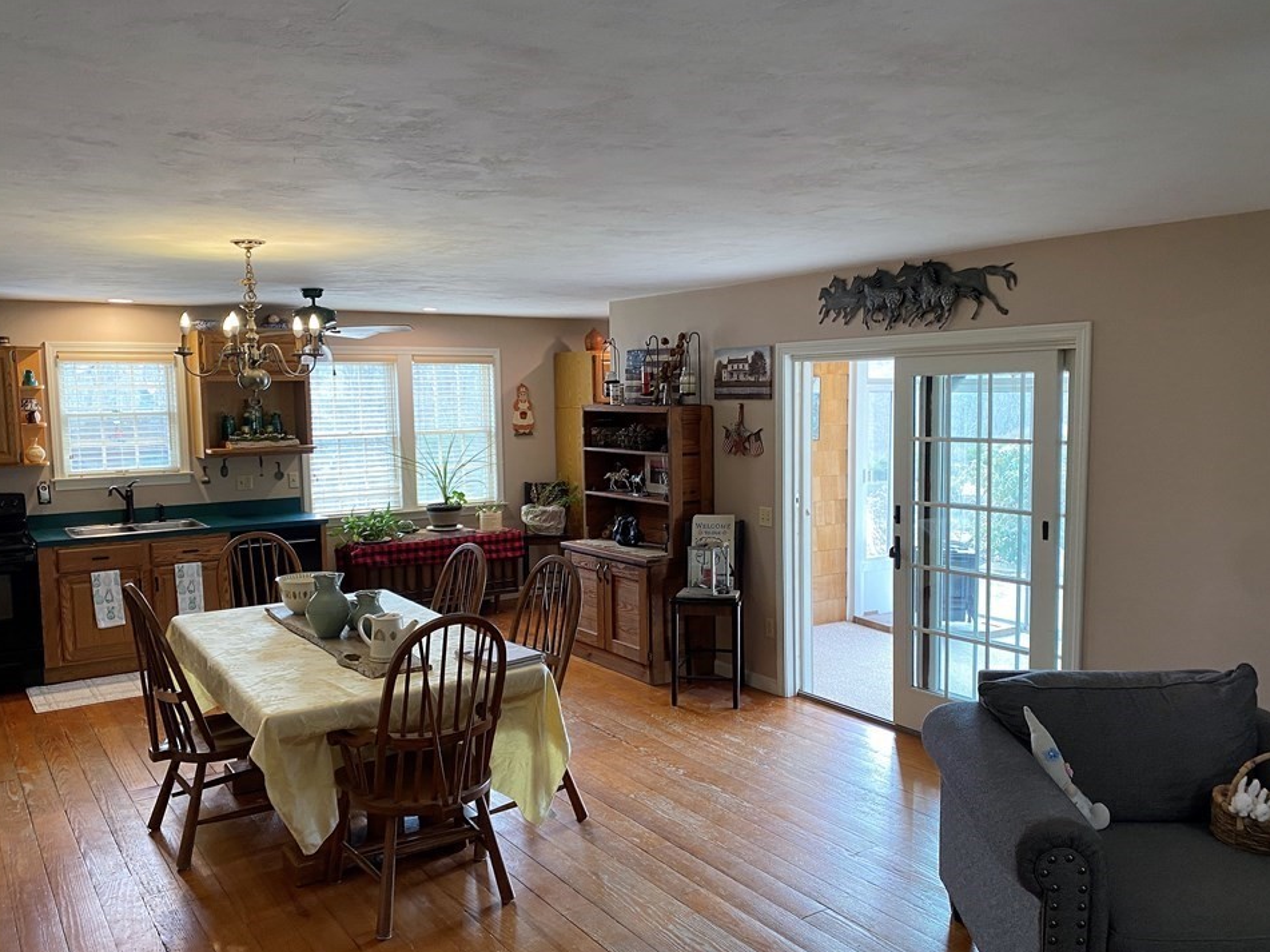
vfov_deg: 49.7
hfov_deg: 63.4
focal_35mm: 28
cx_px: 625
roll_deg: -0.1
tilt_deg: -7.0
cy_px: 501
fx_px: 1027
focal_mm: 4.25
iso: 100
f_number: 1.8
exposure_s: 1/60
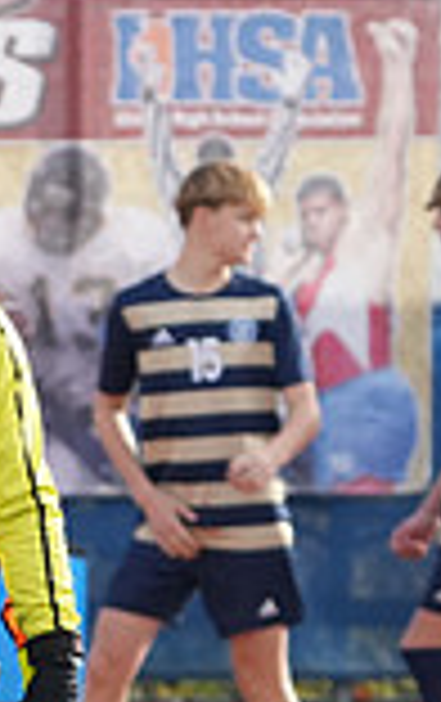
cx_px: -842
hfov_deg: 1.0
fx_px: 24428
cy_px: 610
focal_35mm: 1275
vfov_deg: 1.6
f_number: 6.3
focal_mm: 225
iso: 1250
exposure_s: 1/1250
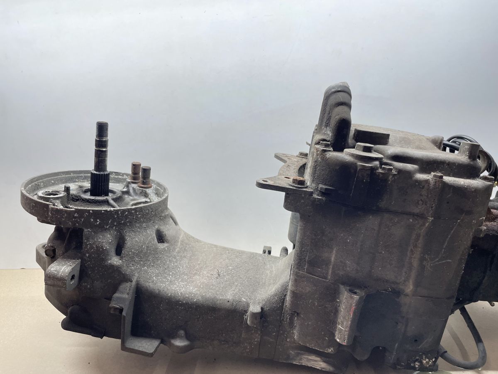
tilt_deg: -14.6
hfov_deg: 67.3
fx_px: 374
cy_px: 187
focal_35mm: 26
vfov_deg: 53.1
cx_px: 249
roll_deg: +4.5
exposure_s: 1/100
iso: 100
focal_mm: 4.2
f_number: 1.6
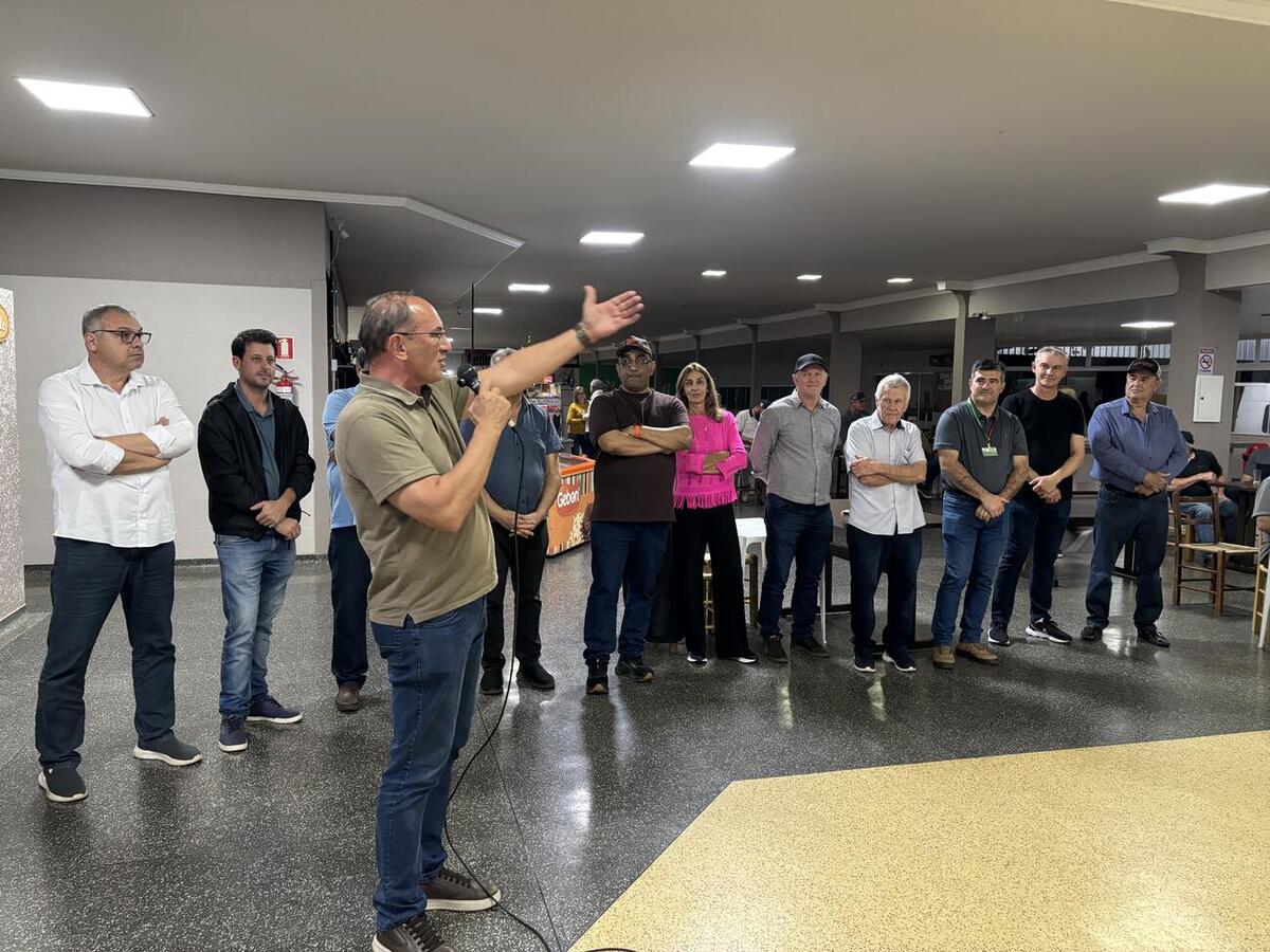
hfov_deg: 67.3
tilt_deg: -5.9
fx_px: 954
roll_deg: -0.5
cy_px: 476
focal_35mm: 26
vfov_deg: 53.1
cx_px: 635
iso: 400
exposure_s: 1/40
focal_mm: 5.96
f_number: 1.6
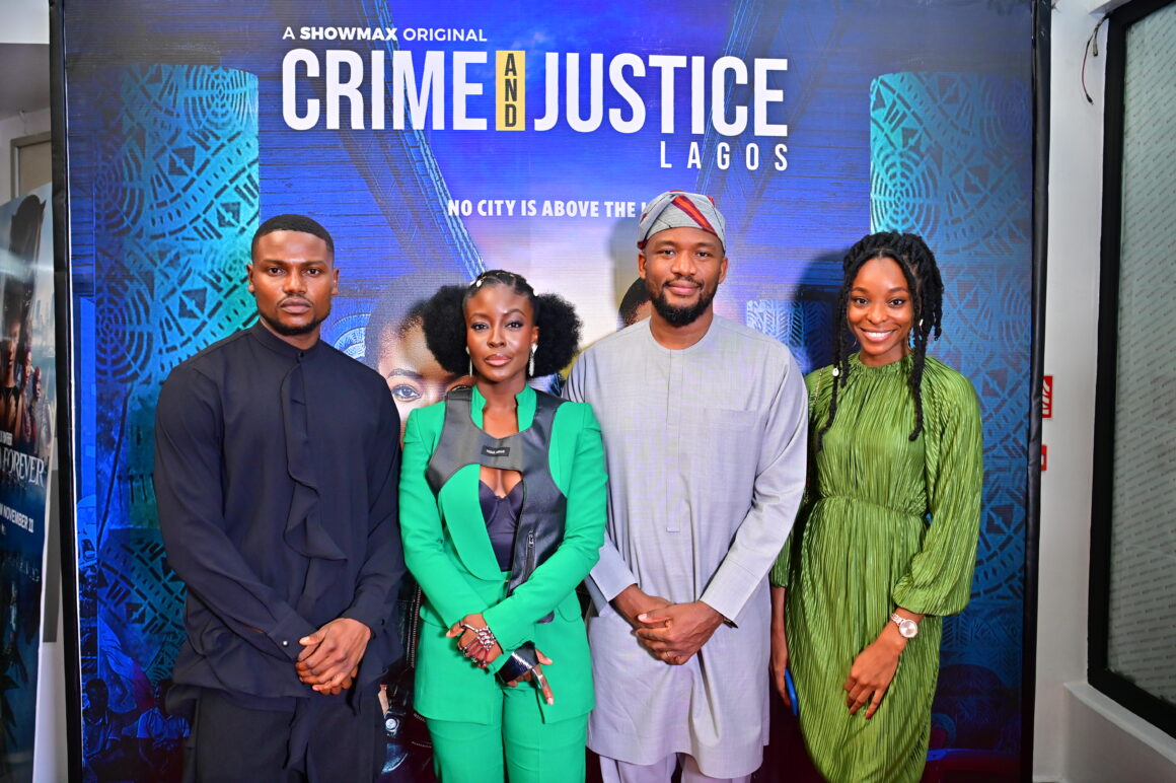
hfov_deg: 58.7
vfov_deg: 41.1
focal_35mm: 32
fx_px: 1045
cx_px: 588
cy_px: 392
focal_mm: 32
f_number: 3.2
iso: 1600
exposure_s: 1/160
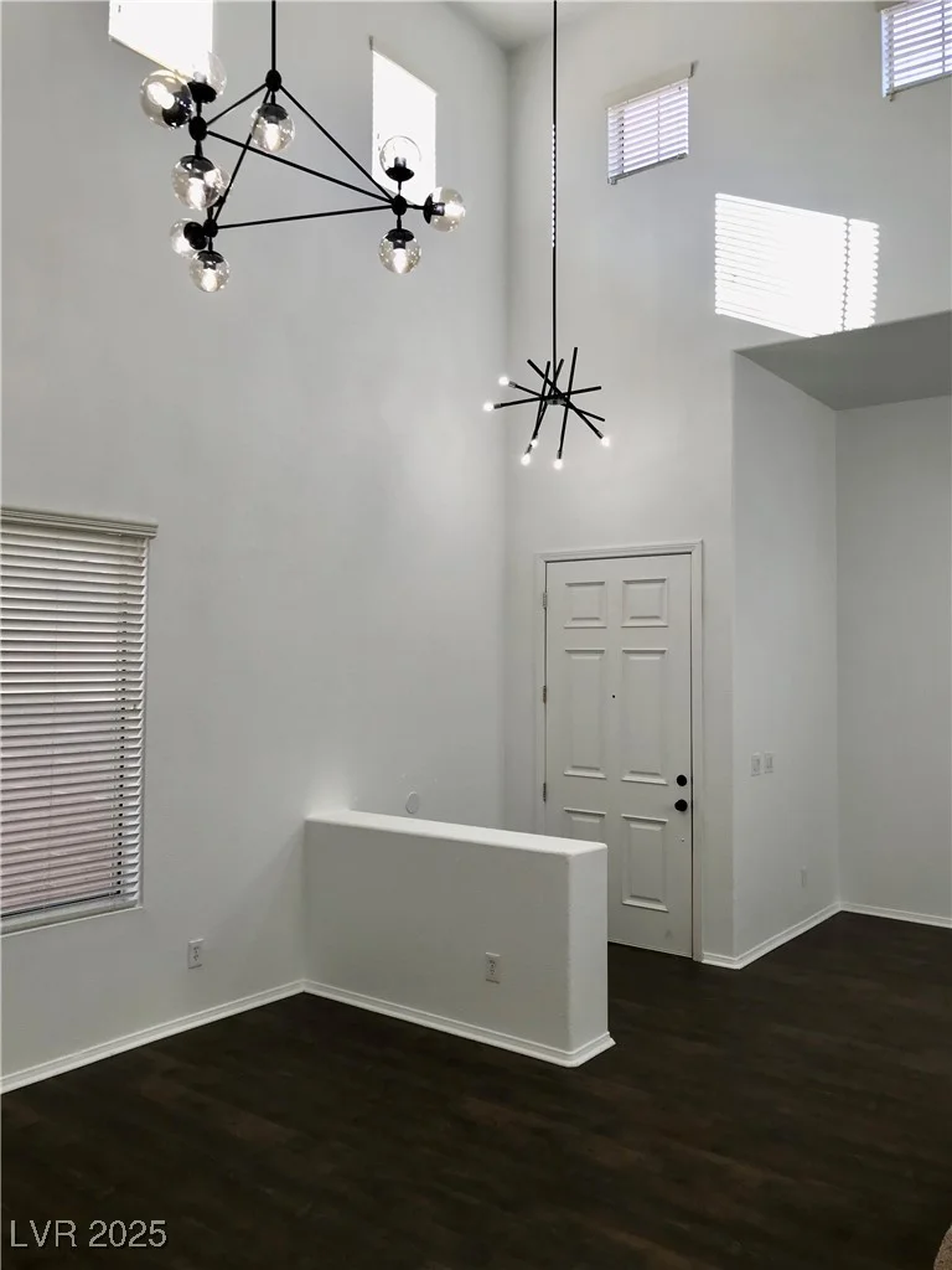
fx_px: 1027
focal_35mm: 28
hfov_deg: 49.7
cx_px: 476
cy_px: 635
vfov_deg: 63.4
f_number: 1.8
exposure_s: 1/120
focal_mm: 3.99
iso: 25
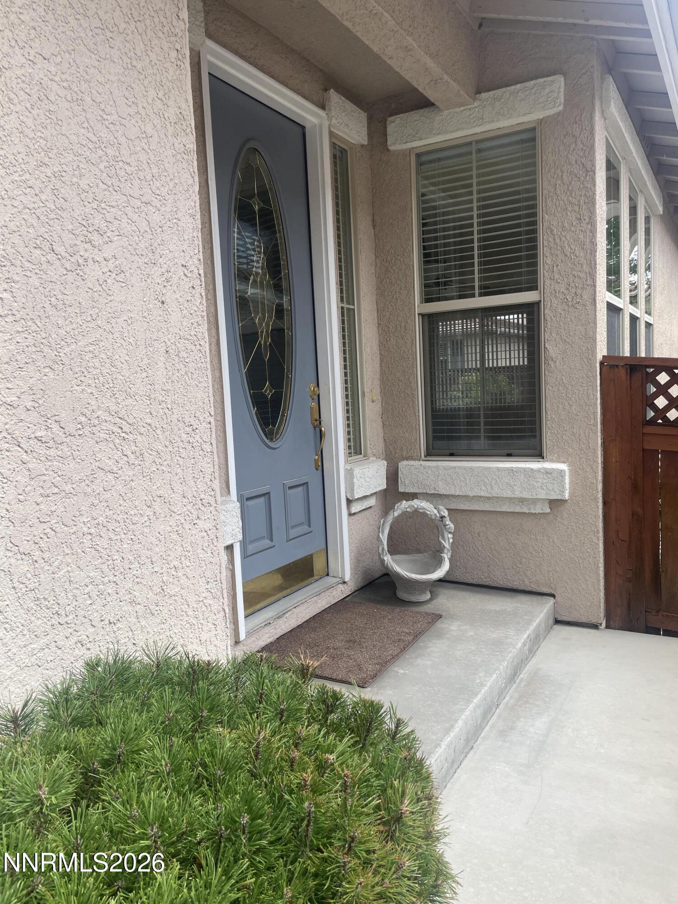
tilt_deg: -1.6
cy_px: 452
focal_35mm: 26
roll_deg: +3.5
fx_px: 679
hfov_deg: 53.1
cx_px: 339
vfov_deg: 67.3
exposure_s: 1/622
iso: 32
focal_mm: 4.2
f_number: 1.6
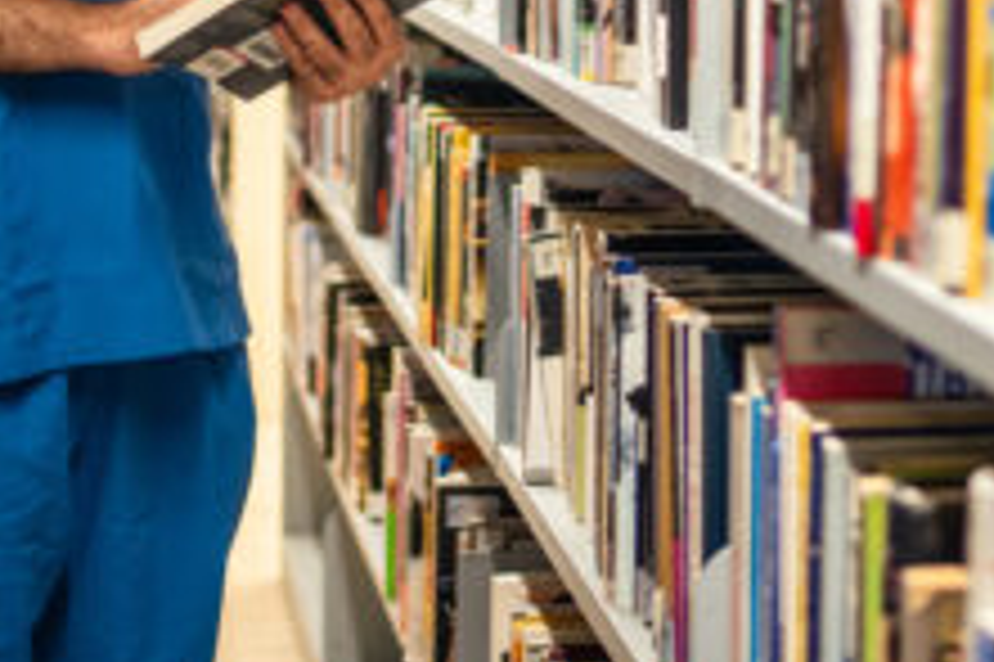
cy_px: -128
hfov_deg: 16.7
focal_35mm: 122
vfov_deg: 11.0
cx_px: 756
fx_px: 3366
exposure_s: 1/60
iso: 800
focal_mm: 35
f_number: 1.8
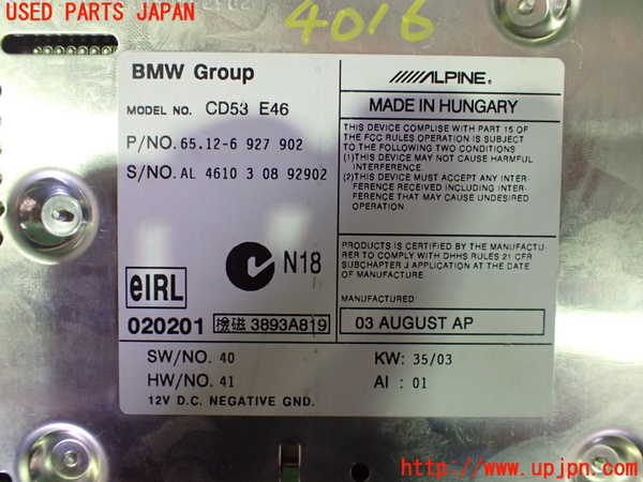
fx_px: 557
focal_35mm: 30
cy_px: 241
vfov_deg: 46.8
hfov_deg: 60.0
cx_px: 322
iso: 800
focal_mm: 5.4
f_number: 2.3
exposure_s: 1/40
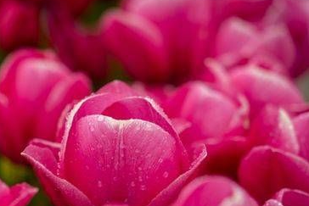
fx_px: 1485
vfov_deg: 7.9
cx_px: 57
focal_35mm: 173
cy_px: 130
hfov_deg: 11.8
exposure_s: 1/160
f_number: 4
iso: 320
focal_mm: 105
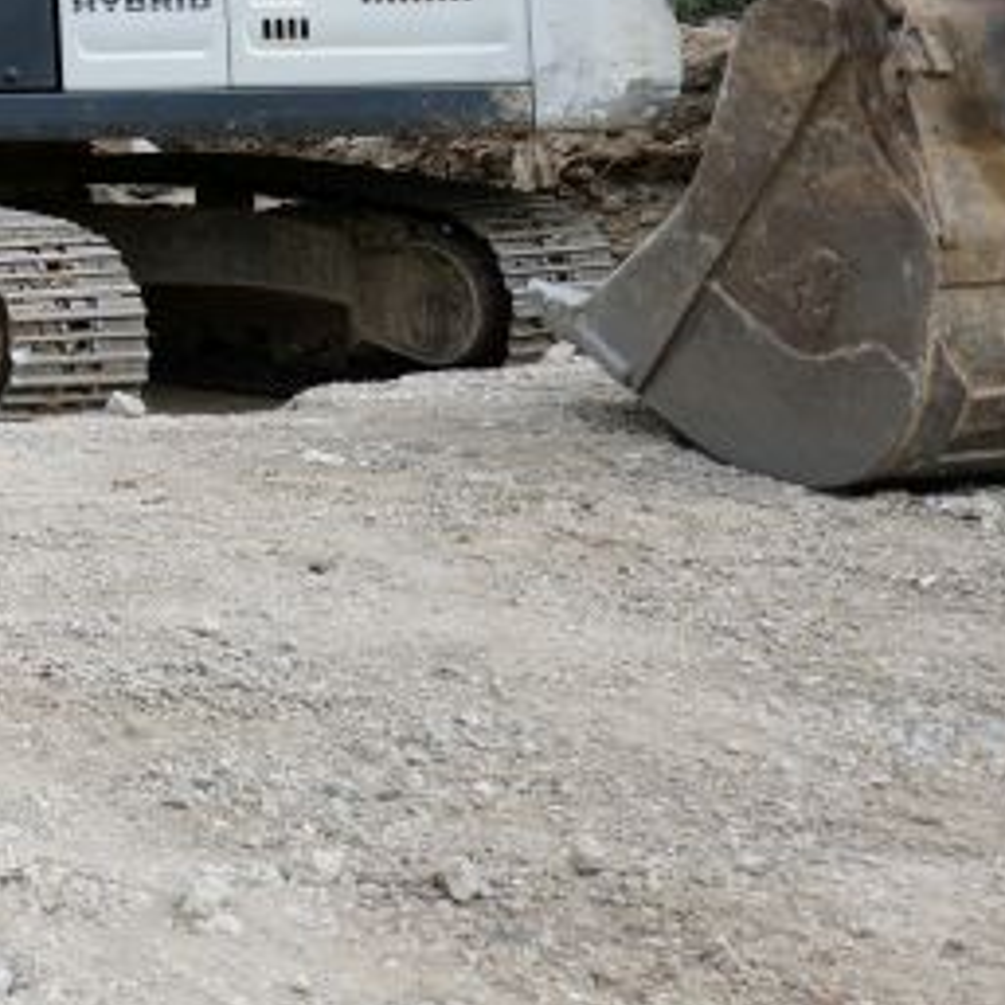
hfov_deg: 16.2
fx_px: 2956
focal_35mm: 90
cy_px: -205
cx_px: -809
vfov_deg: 18.3
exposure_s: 1/125
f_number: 5
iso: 100
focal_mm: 28
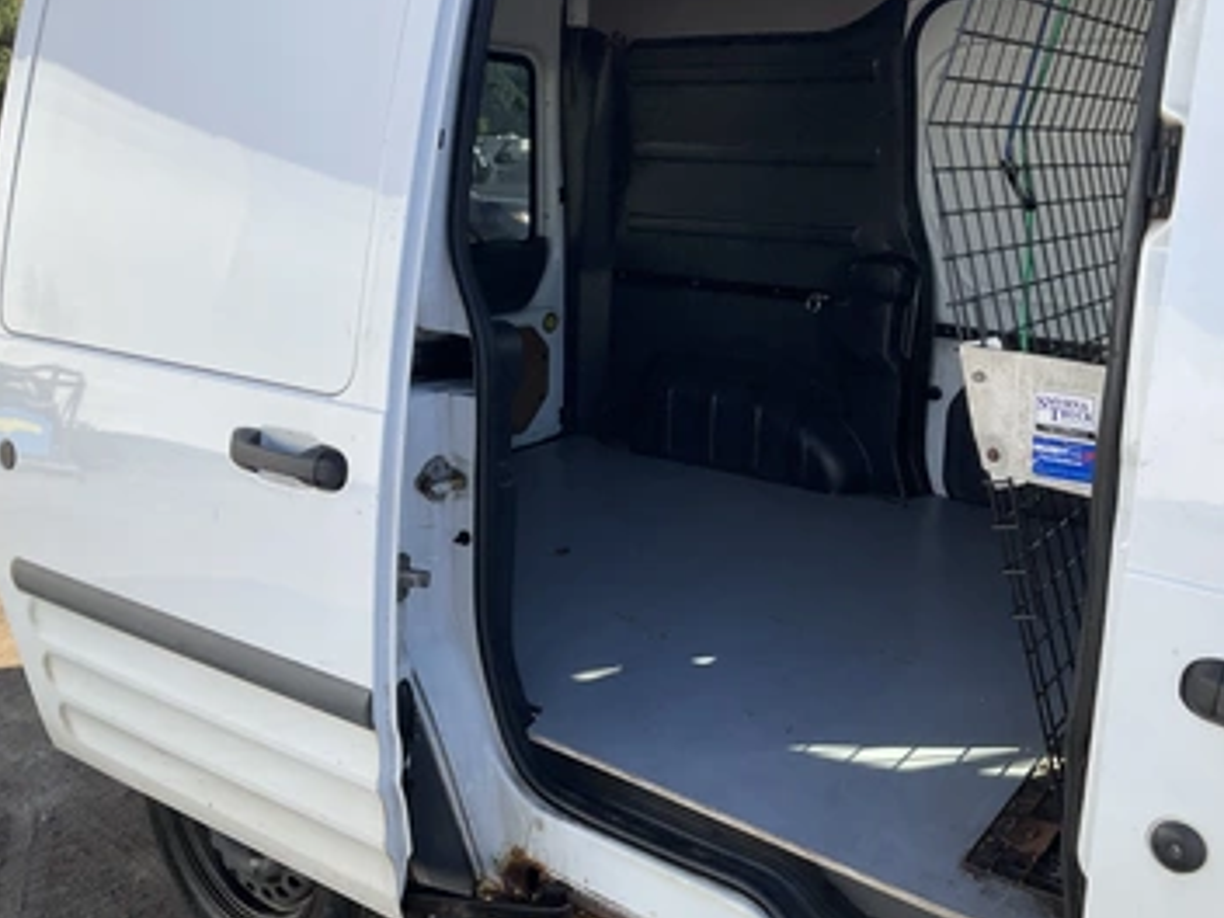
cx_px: 657
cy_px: 410
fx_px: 1167
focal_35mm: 33
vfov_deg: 42.9
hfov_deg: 55.3
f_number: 1.8
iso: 25
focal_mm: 3
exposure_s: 1/719
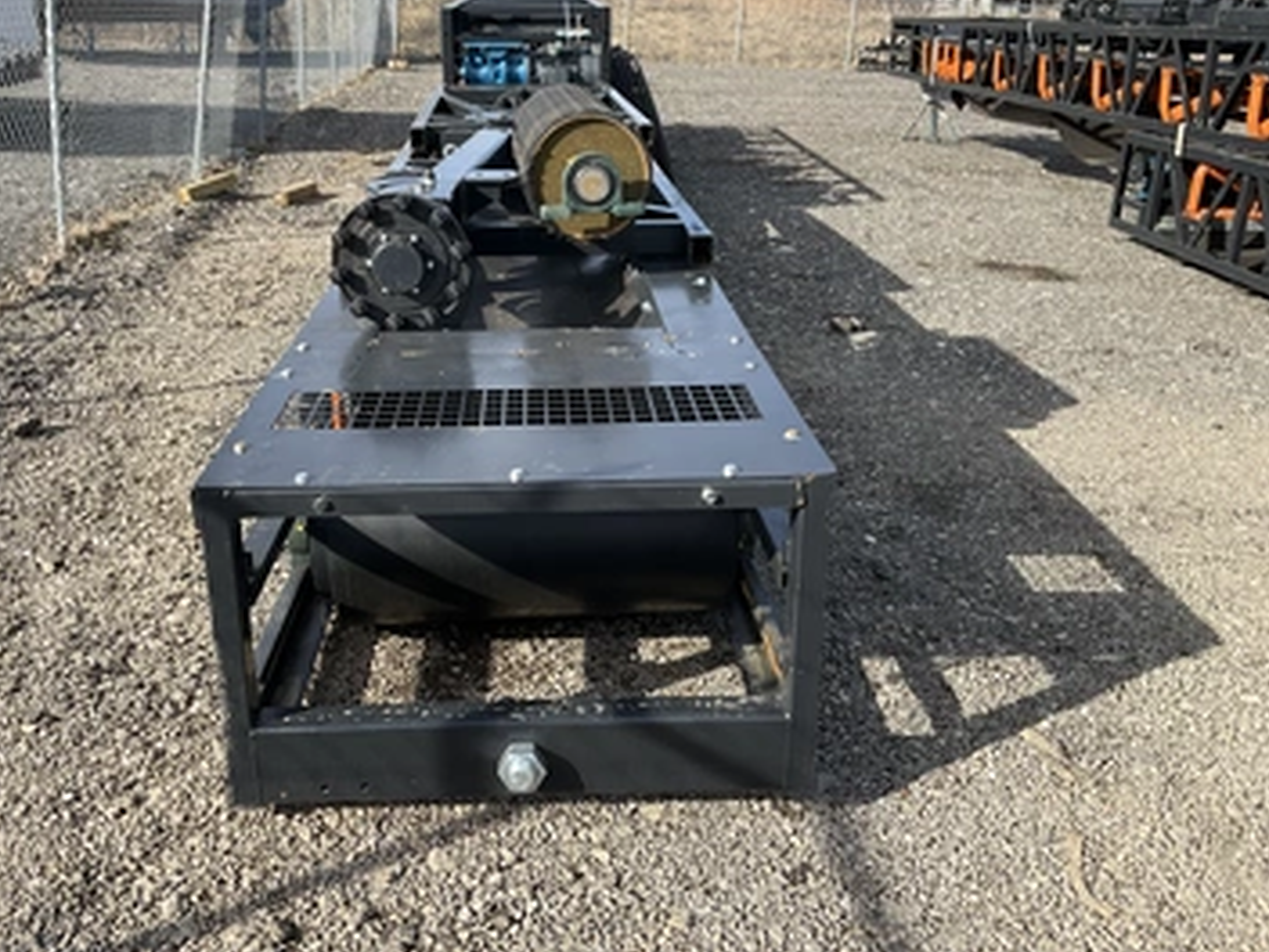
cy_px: 422
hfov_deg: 55.2
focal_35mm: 33
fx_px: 1210
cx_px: 555
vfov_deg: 42.9
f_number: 1.8
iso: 25
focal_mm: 3
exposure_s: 1/816
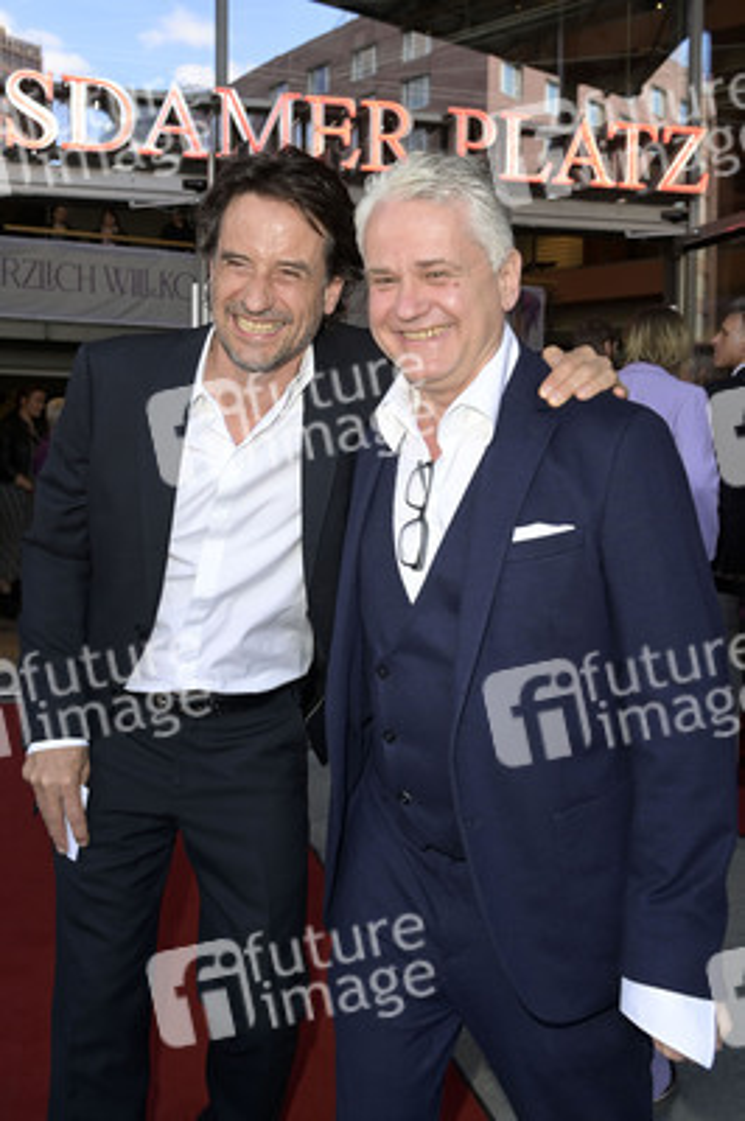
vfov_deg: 55.8
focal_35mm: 34
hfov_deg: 38.8
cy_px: 560
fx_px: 1057
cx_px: 372
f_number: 5.6
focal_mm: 34
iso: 800
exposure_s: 1/160
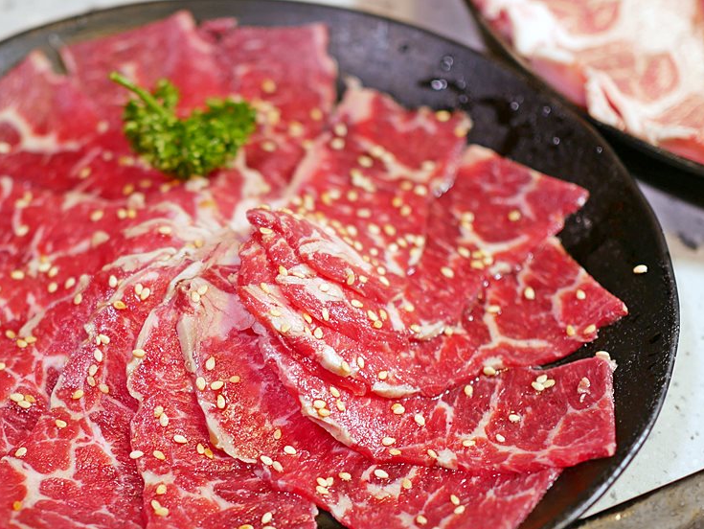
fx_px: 1384
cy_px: 298
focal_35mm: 68
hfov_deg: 28.4
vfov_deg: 21.6
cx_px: 244
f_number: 1.8
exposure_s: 1/80
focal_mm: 25
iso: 200
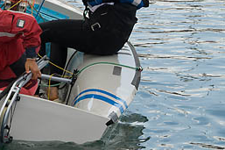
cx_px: 39
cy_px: 18
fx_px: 1693
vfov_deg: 5.1
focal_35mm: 271
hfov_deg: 7.6
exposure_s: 1/400
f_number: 10
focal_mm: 80
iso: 200
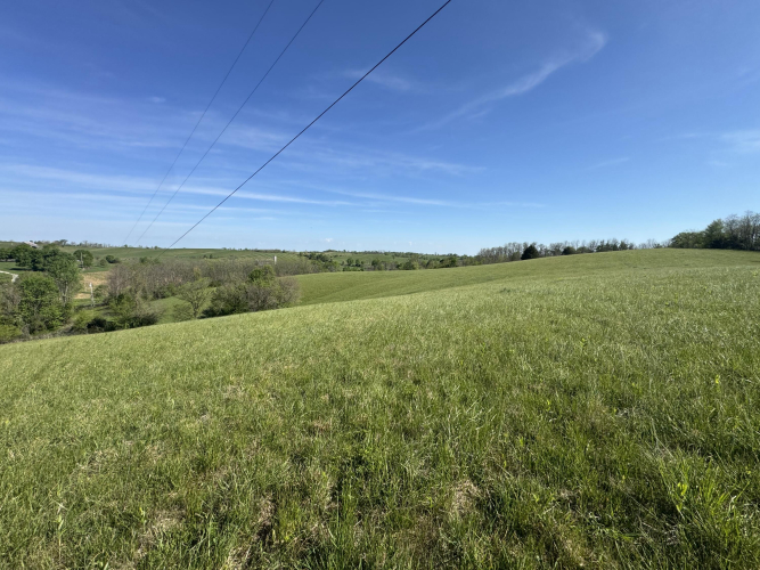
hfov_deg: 102.1
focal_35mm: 14
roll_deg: -2.5
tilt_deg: -5.5
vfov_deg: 85.7
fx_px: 307
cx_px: 380
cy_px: 285
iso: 50
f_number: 2.2
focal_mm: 2.22
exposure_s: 1/2273
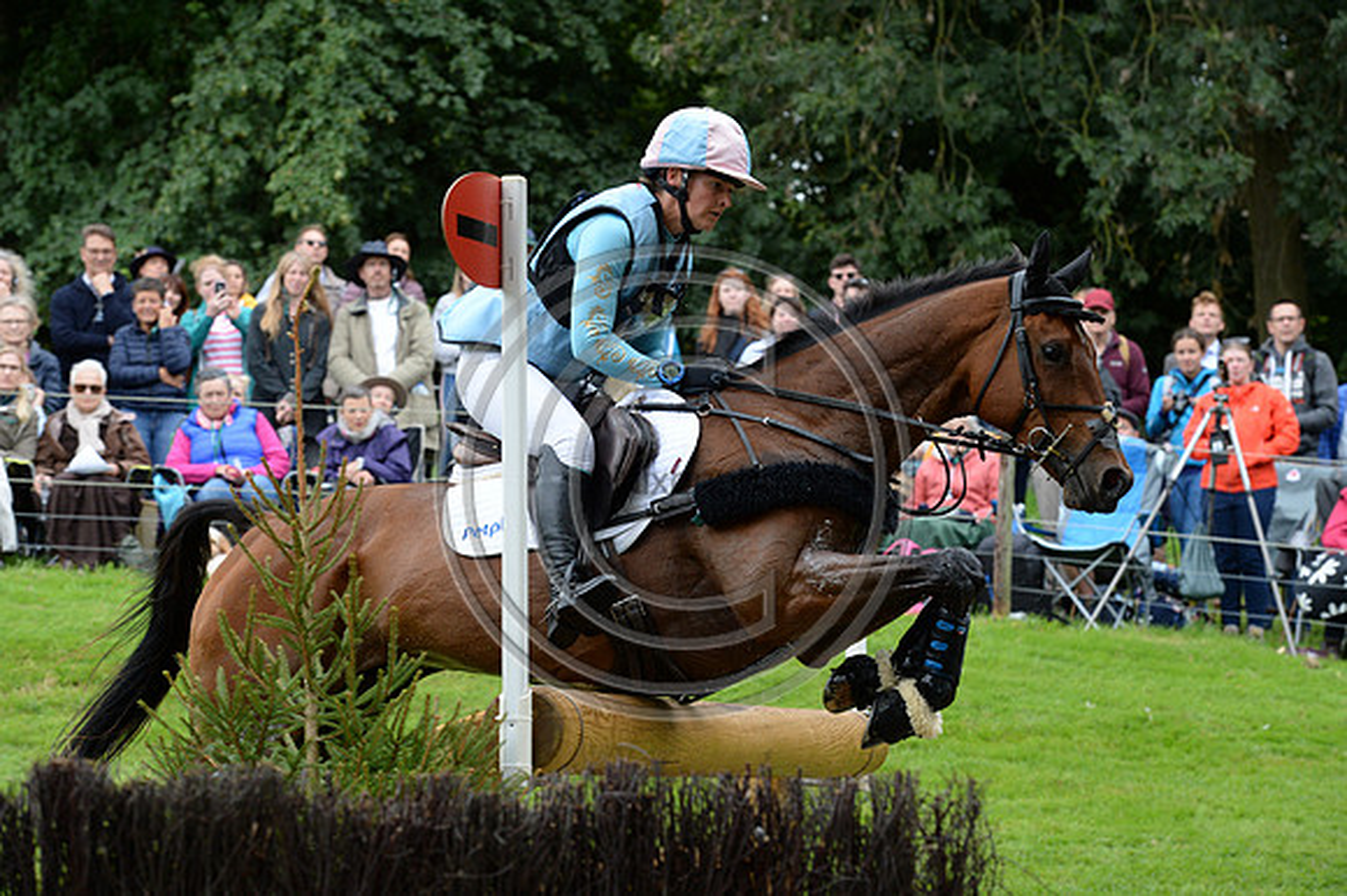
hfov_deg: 15.8
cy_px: 448
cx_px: 674
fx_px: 4861
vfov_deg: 10.5
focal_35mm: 130
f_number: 6.3
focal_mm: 130
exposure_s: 1/1000
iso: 2000
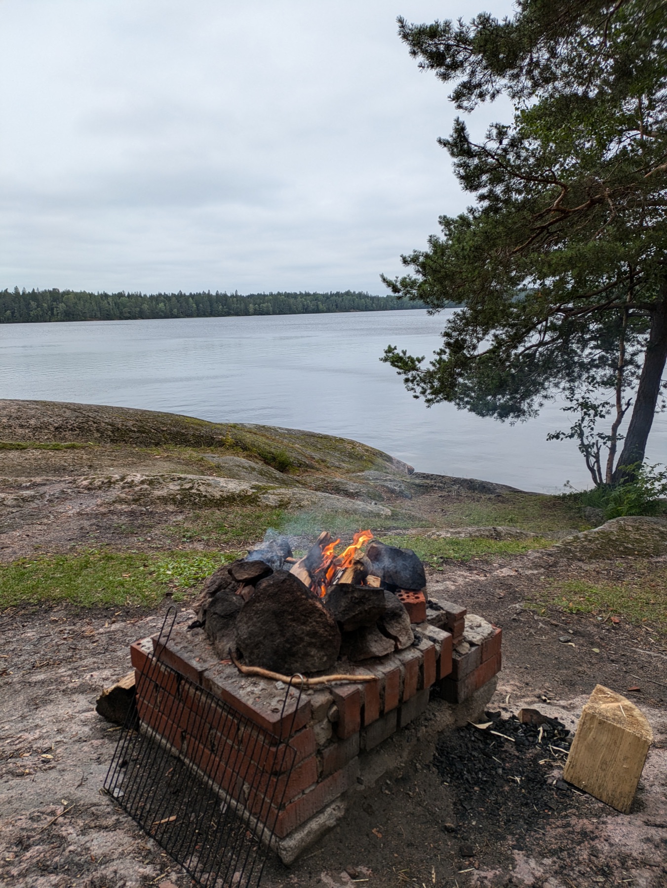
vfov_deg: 69.4
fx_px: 642
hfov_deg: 54.9
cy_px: 444
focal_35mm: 25
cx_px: 334
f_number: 1.89
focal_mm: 5.43
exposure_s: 1/526
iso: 44
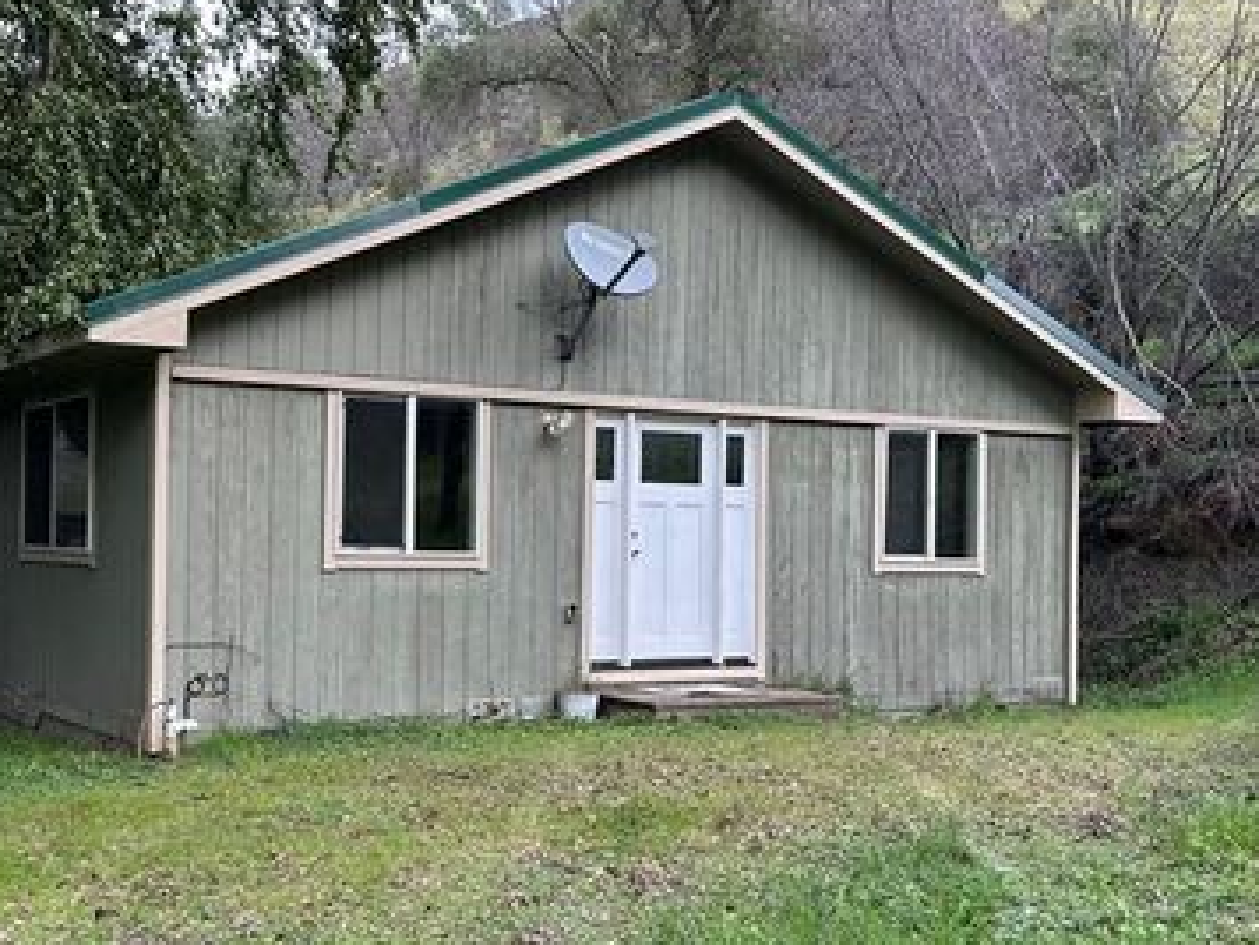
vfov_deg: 33.6
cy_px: 511
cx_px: 427
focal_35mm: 43
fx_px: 1564
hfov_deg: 43.3
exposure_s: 1/264
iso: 80
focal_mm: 6.86
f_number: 1.78
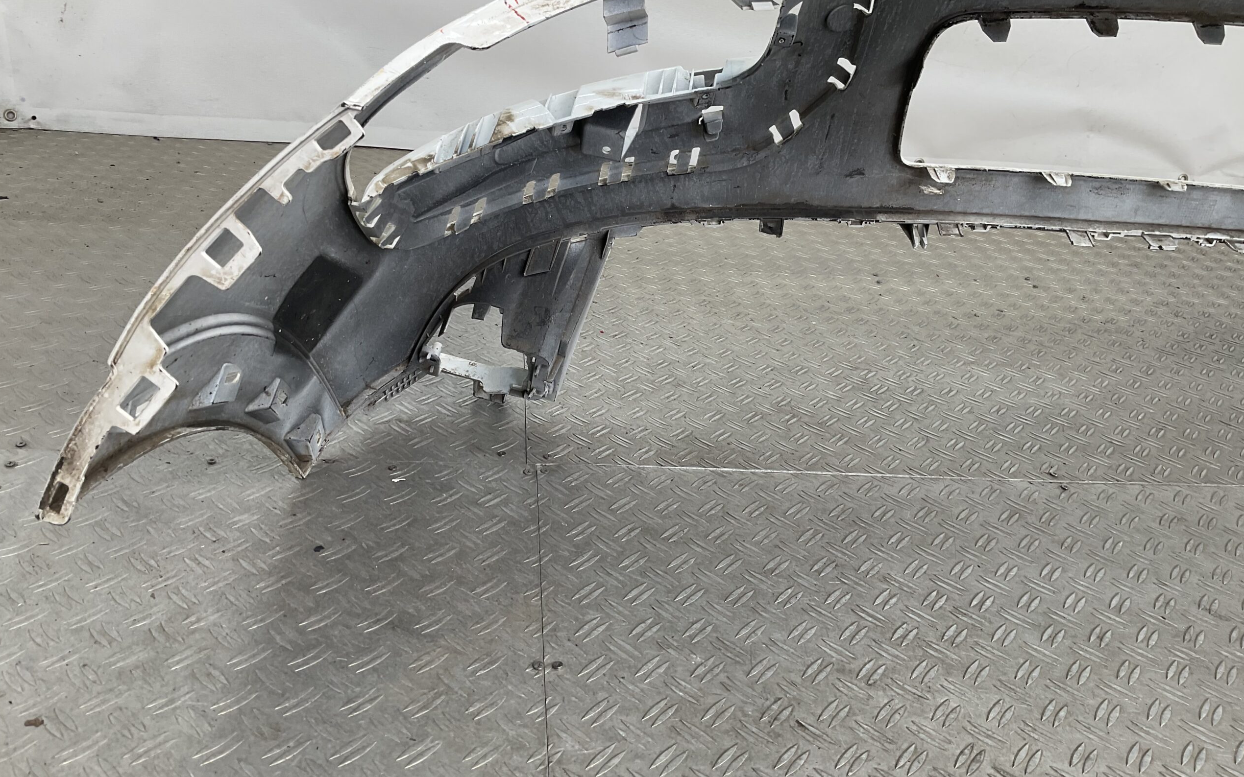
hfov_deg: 61.2
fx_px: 1051
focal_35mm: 31
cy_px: 317
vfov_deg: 40.4
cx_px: 621
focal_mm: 3
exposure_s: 1/154
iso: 16
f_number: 1.8
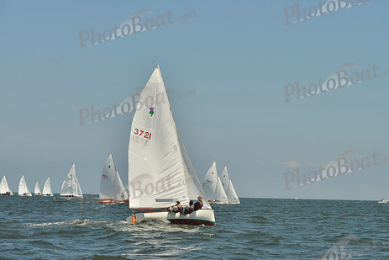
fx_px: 1016
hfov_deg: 21.6
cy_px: 136
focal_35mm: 94
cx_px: 240
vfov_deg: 14.6
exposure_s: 1/1600
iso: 200
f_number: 8
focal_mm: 75
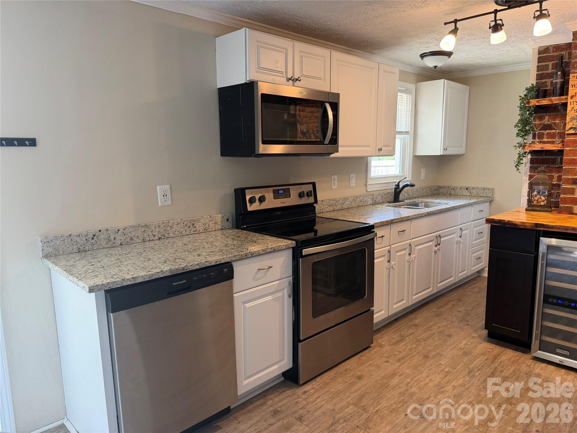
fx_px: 400
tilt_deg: -8.9
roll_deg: +1.9
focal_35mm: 24
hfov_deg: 71.6
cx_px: 288
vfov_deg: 56.8
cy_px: 216
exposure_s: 1/120
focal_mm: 6.76
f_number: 1.78
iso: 200
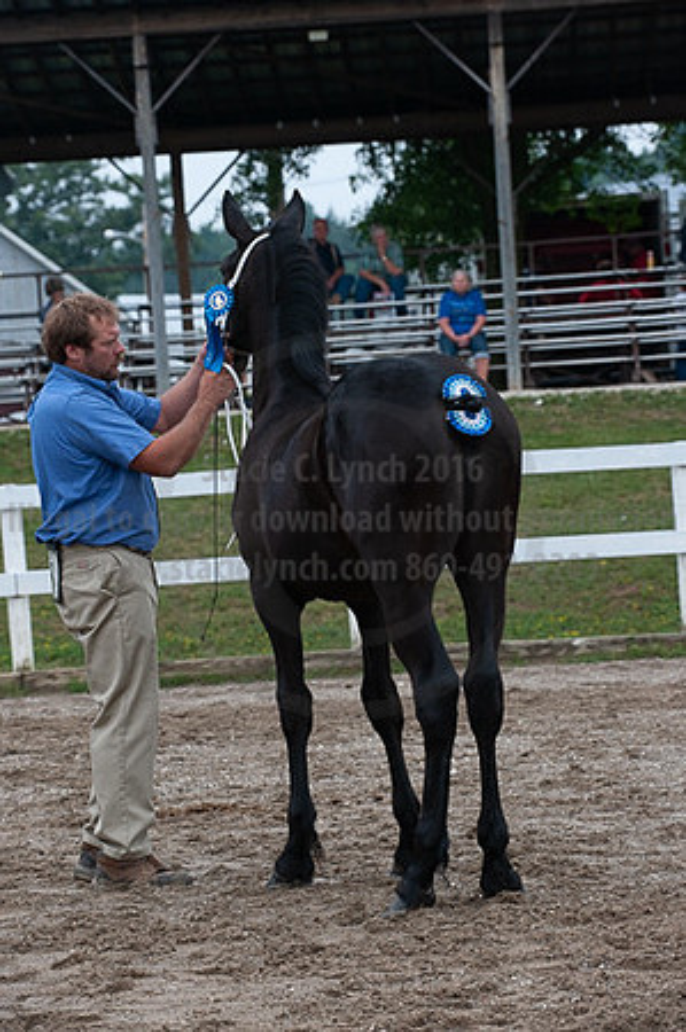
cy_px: 516
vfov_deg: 14.7
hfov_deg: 9.8
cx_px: 343
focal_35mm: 140
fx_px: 4011
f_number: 5.6
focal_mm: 140
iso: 1100
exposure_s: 1/1250
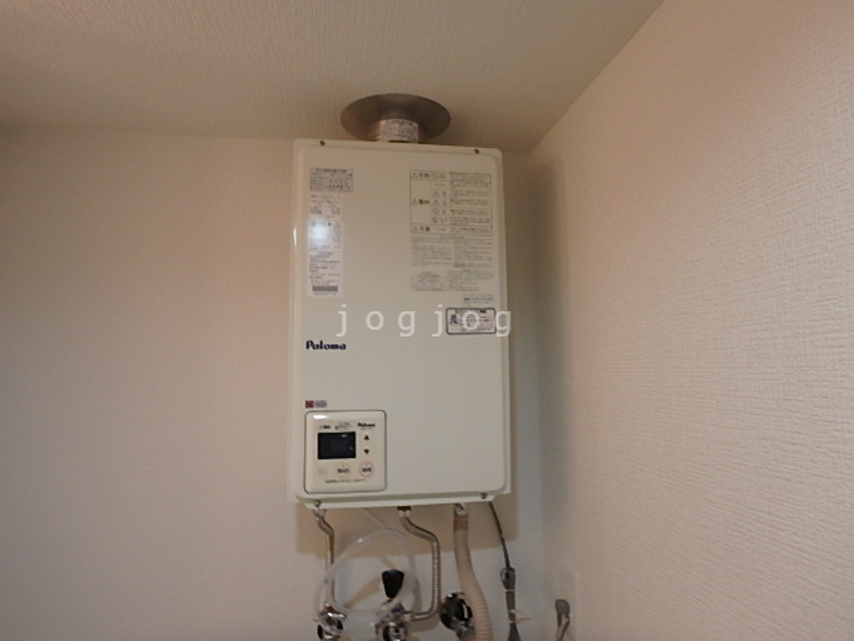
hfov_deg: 79.0
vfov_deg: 63.4
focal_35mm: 21
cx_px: 427
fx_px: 518
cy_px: 320
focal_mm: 3.7
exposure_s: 1/30
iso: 250
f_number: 3.5
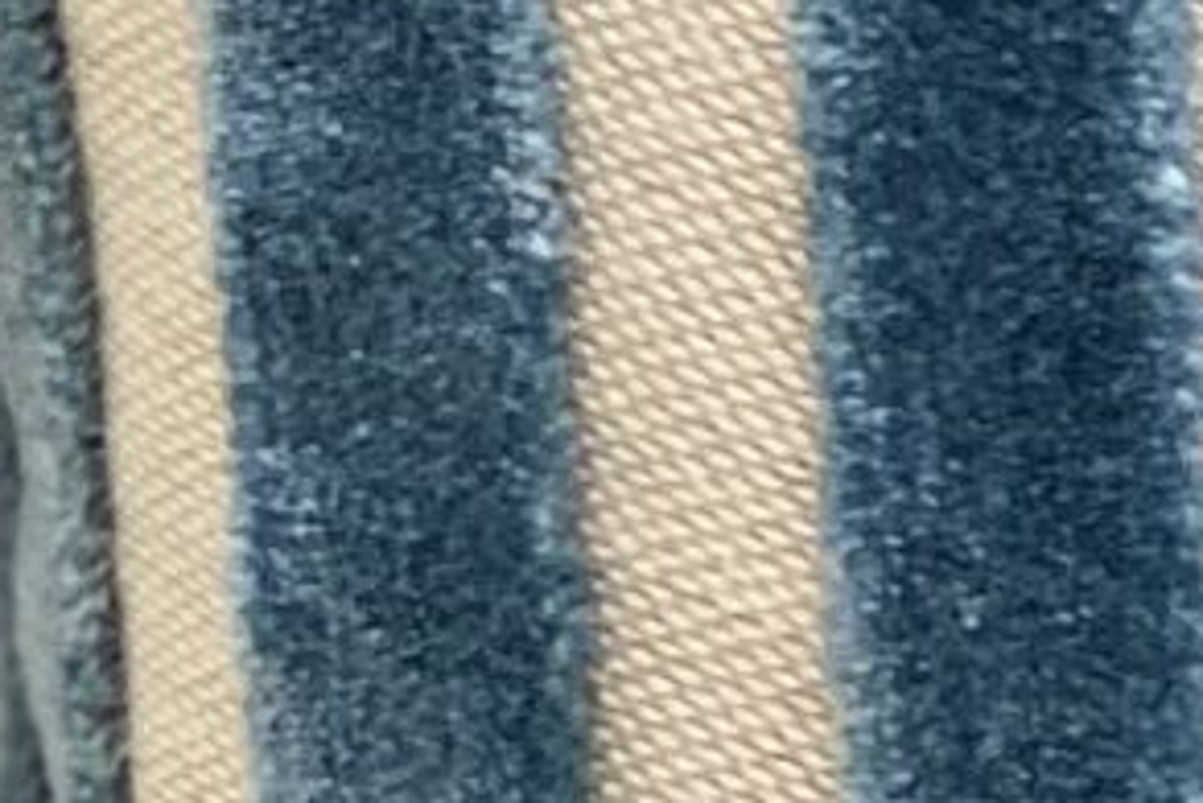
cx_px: 2913
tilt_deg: -24.8
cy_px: 1075
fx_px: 15847
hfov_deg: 4.3
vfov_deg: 2.9
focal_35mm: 474
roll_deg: -11.0
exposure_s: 1/122
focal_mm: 6
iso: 64
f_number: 2
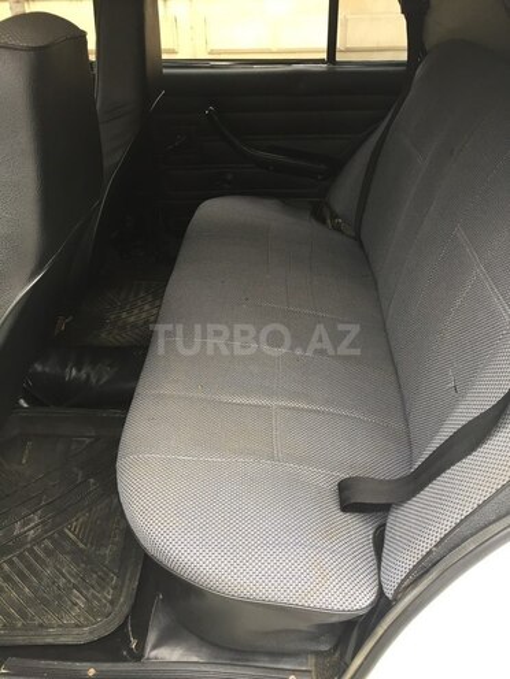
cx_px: 255
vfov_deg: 61.7
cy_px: 340
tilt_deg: -33.2
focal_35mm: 29
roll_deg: +1.1
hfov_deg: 48.2
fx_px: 570
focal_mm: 4.15
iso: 32
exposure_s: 1/33
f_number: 2.2
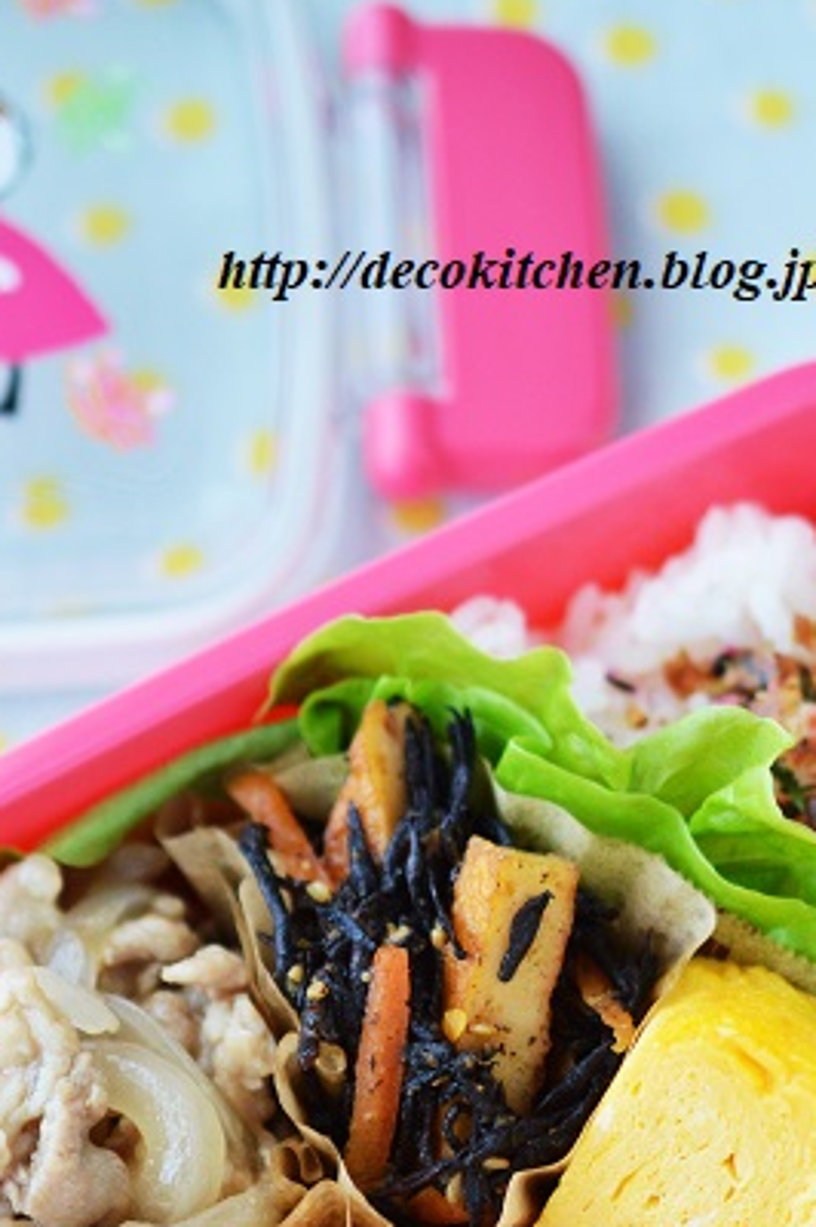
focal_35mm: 105
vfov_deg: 19.2
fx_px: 3576
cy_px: 1055
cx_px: 474
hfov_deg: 13.0
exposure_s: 1/60
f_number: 3
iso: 560
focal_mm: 40
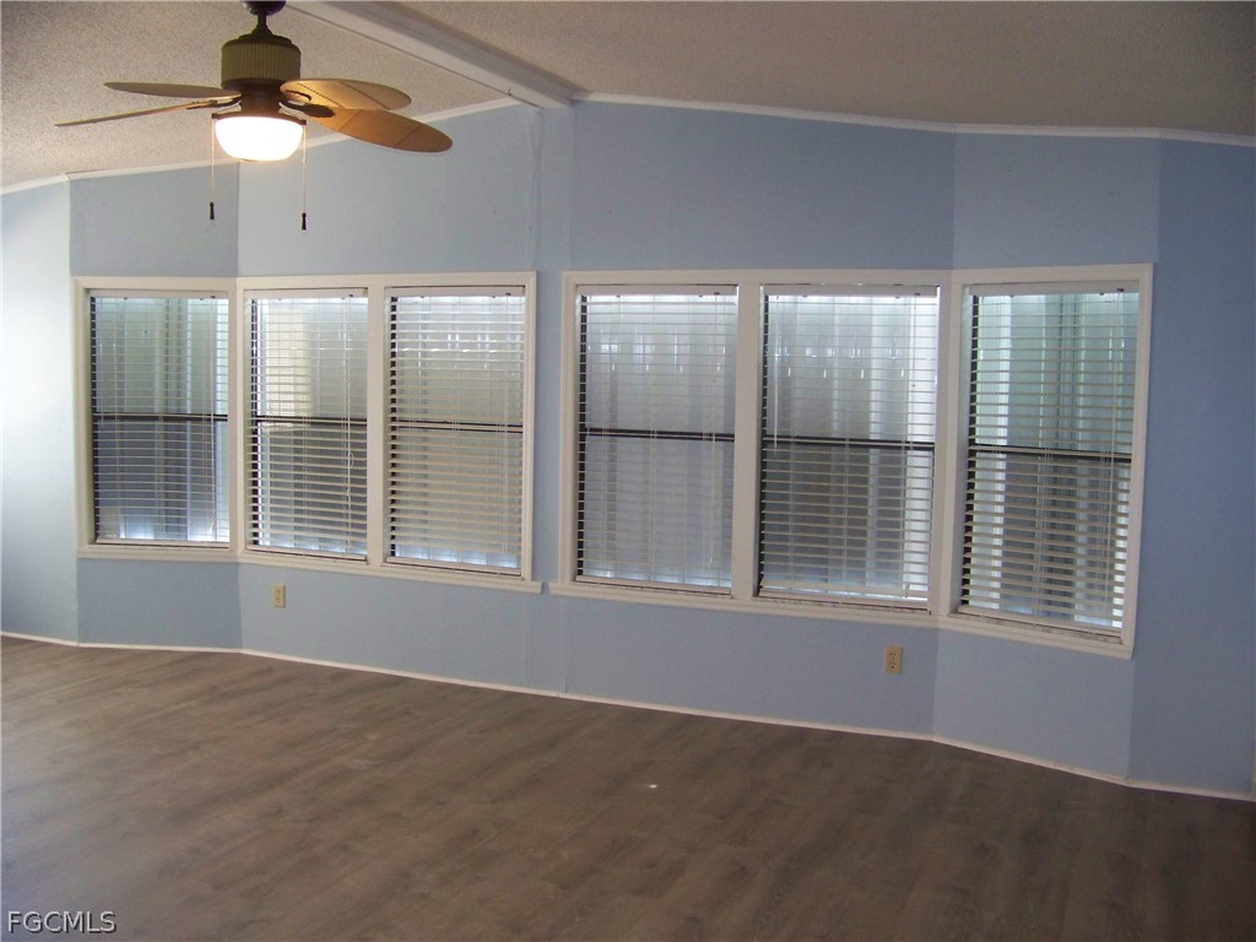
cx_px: 628
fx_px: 1306
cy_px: 471
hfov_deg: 51.4
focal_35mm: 36
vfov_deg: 39.7
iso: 200
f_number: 2.8
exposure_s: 1/30
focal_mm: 5.85
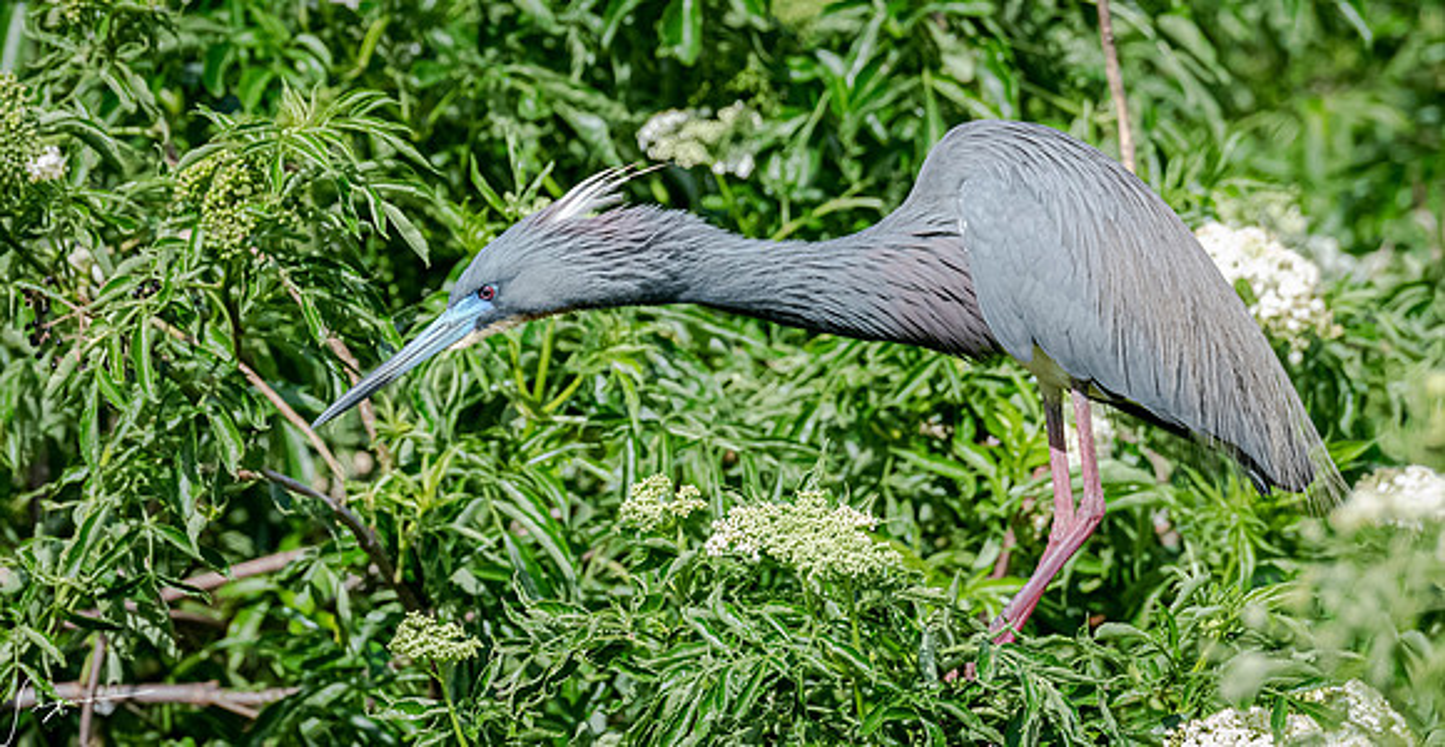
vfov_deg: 1.6
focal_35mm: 727
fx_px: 27341
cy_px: 251
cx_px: 553
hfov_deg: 3.0
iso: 2000
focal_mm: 400
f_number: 9
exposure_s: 1/2500
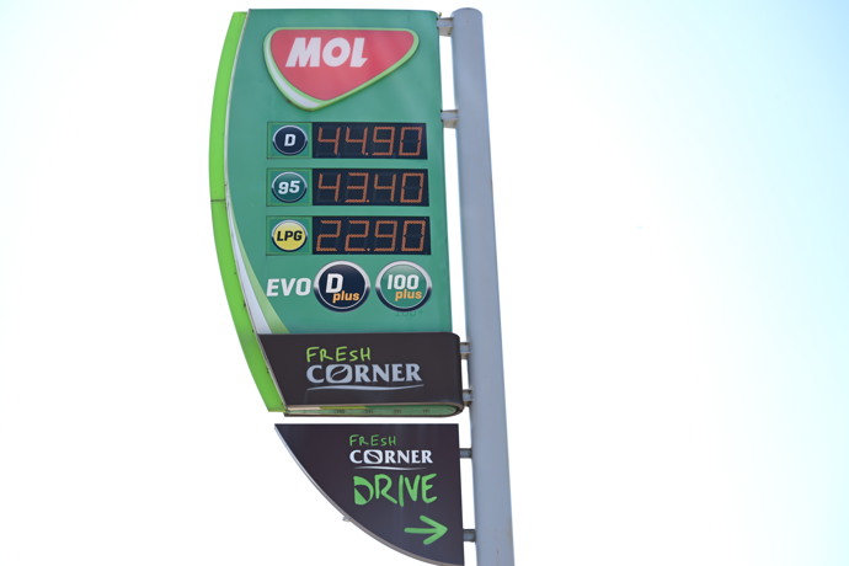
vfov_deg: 22.6
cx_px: 424
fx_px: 1415
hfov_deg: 33.4
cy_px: 283
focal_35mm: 60
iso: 32
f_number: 7.1
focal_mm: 60
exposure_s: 1/50
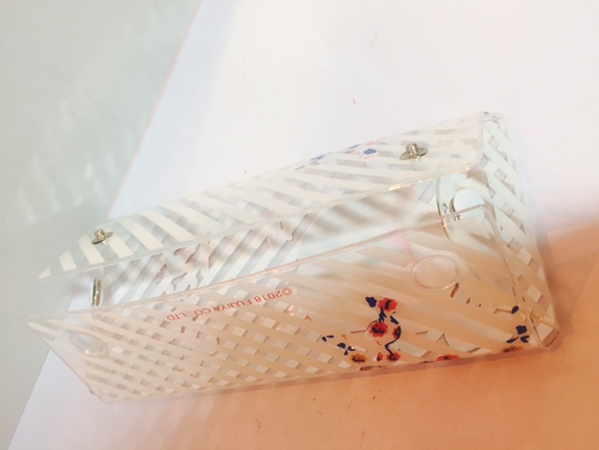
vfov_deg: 48.2
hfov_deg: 61.7
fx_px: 502
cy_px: 225
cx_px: 300
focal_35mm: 29
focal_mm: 4.15
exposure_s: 1/33
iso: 80
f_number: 2.2
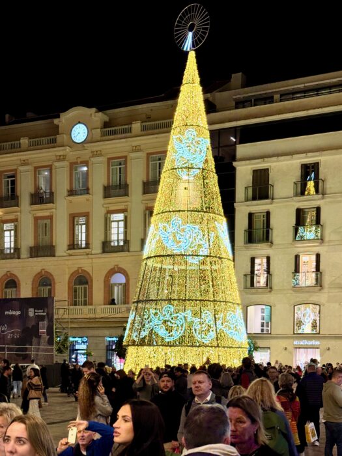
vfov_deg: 39.7
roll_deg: -1.1
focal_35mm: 48
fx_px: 632
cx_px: 171
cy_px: 228
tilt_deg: +8.7
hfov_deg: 30.3
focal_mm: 6.76
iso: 64
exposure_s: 1/100
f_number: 1.78
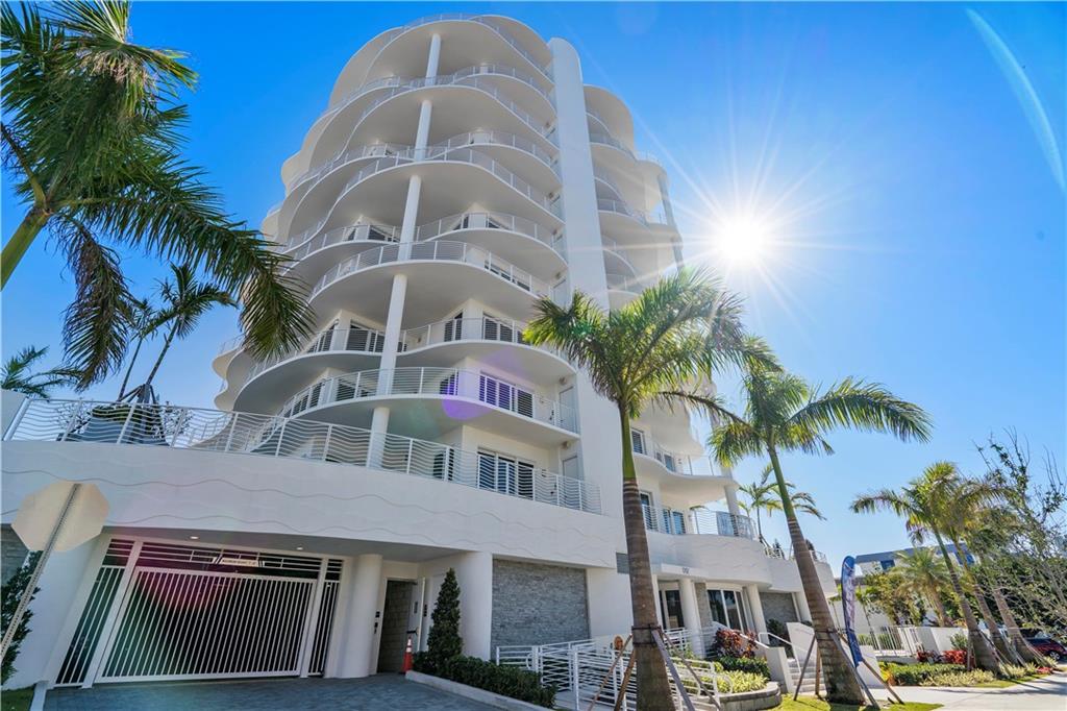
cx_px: 534
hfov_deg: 96.8
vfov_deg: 73.7
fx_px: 474
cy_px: 356
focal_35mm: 16
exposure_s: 1/750
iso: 250
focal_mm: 16
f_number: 9.5
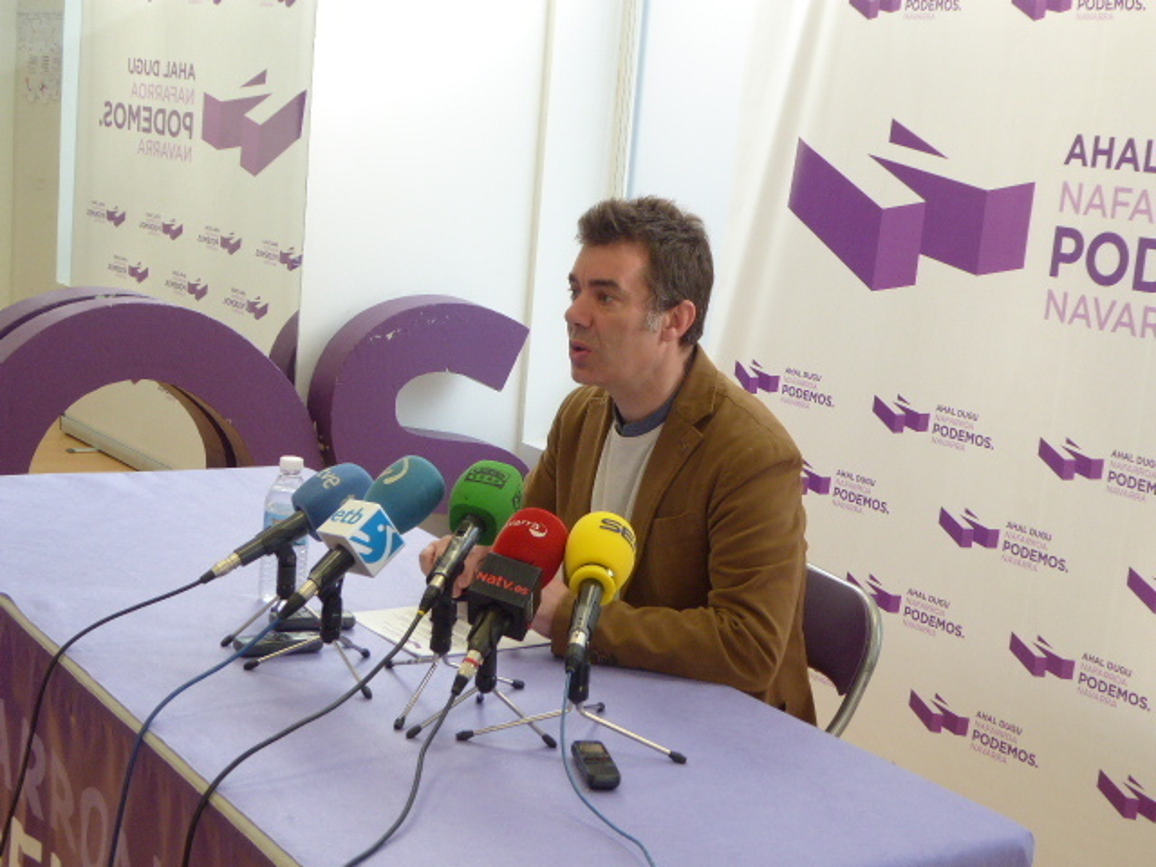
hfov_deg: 33.8
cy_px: 434
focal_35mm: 57
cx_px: 578
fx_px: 1904
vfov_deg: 25.7
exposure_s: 1/60
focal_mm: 9.6
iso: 250
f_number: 4.1
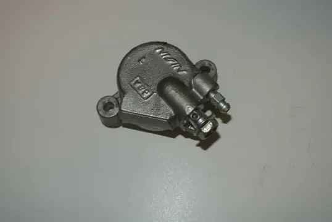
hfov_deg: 48.4
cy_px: 111
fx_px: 369
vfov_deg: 33.5
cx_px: 166
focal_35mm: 40
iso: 200
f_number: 4.2
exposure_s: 1/60
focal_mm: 15.1
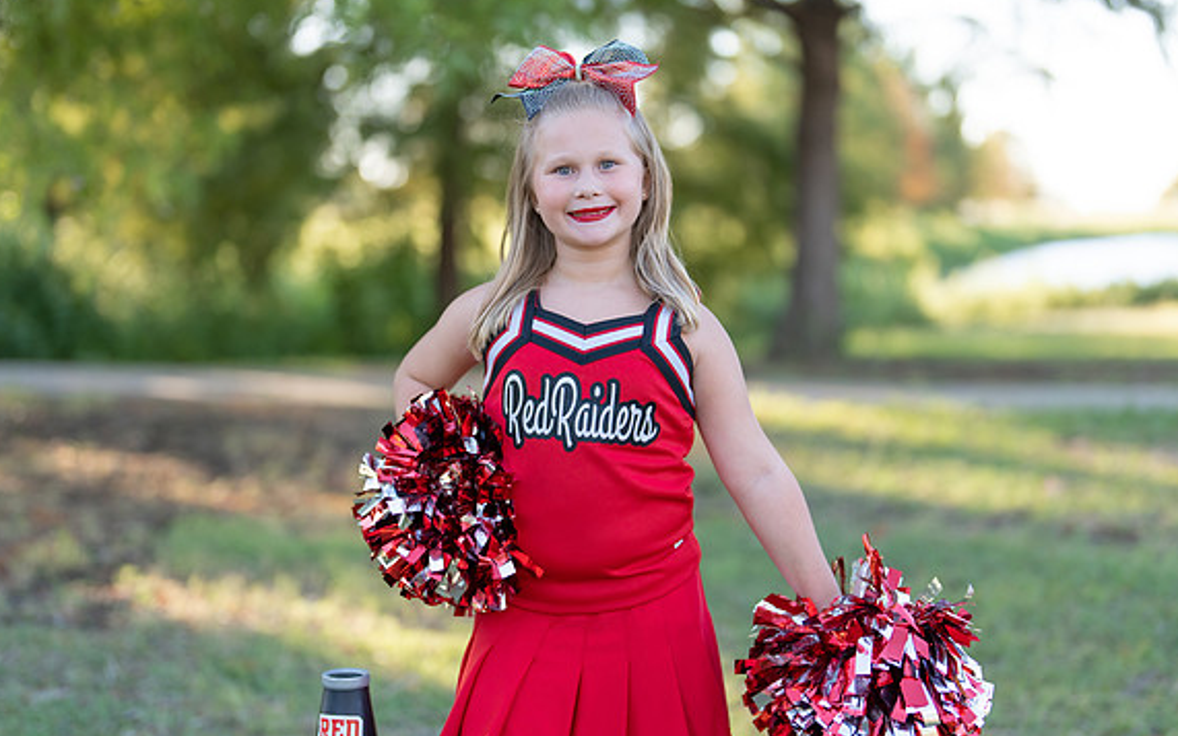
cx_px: 601
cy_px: 362
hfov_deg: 31.5
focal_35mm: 65
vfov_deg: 20.0
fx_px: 2087
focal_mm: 50
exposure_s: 1/800
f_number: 1.2
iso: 100
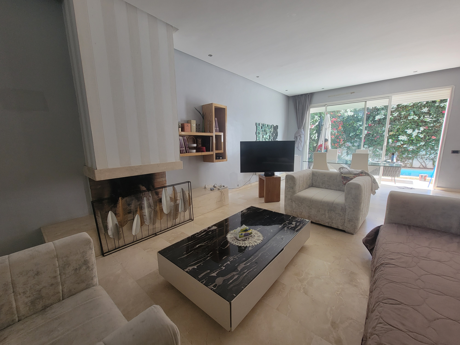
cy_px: 172
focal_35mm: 13
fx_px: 173
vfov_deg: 89.9
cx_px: 230
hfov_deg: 106.2
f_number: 2.2
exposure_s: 1/120
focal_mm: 2.2
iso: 100
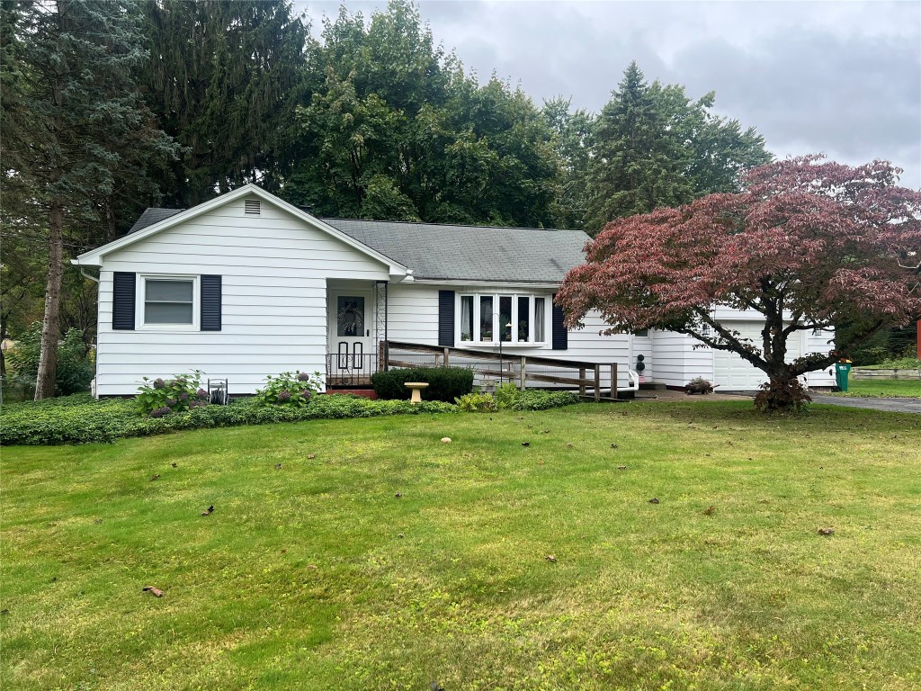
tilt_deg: +1.5
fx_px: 692
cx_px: 460
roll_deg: +0.3
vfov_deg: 53.1
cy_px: 346
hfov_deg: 67.3
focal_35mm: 26
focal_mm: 5.7
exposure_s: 1/1252
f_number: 1.5
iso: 50
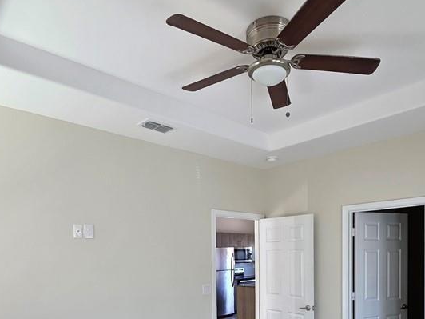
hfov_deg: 69.2
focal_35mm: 25
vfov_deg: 51.0
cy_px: 261
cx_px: 234
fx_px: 307
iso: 250
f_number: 1.9
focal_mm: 2.2
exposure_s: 1/60
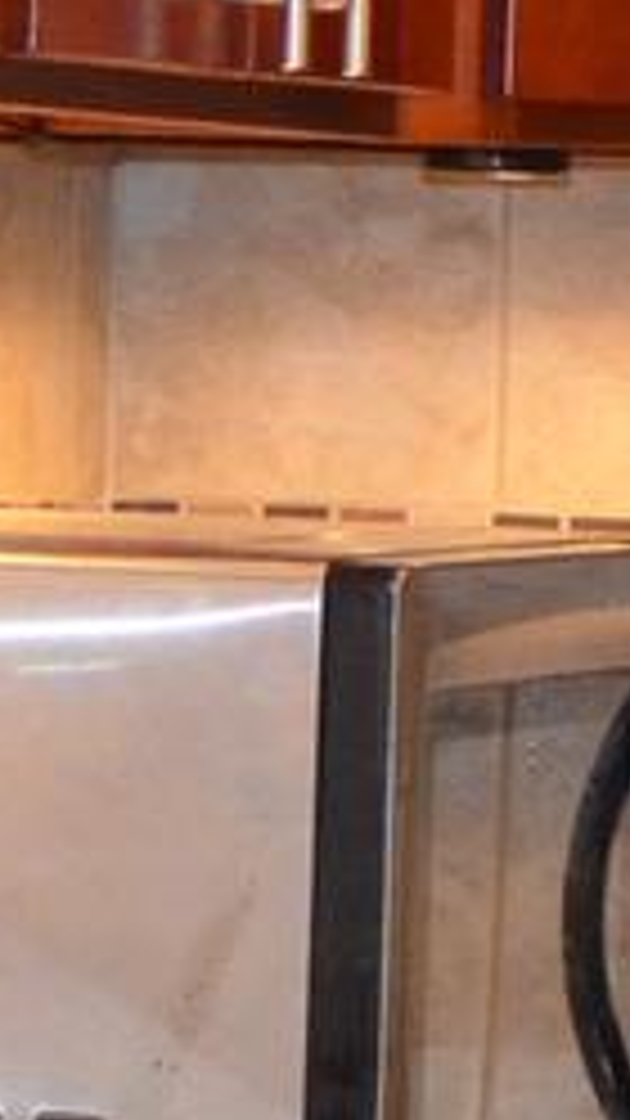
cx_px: 270
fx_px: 9952
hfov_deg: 3.6
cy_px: 301
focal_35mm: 335
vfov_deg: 6.4
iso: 1600
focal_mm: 26
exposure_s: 1/60
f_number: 4
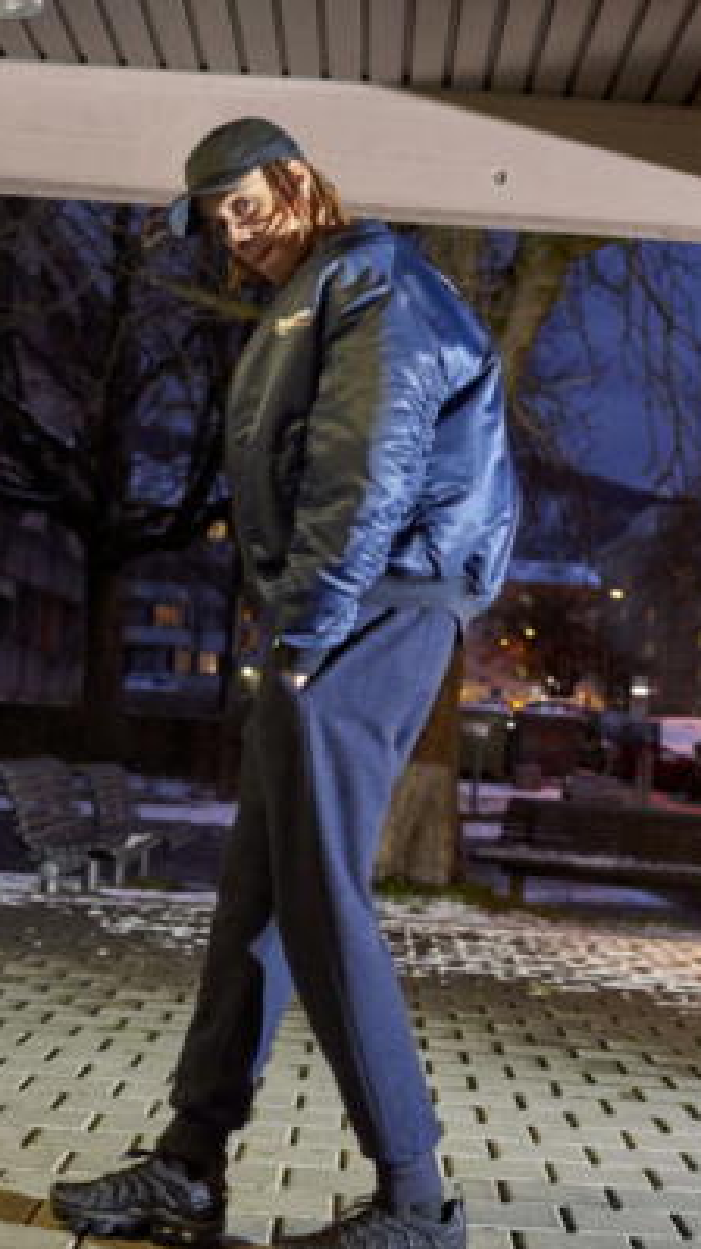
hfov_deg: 19.1
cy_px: 626
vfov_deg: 33.3
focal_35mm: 63
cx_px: 441
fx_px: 2085
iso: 3200
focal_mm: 50
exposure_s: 1/60
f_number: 5
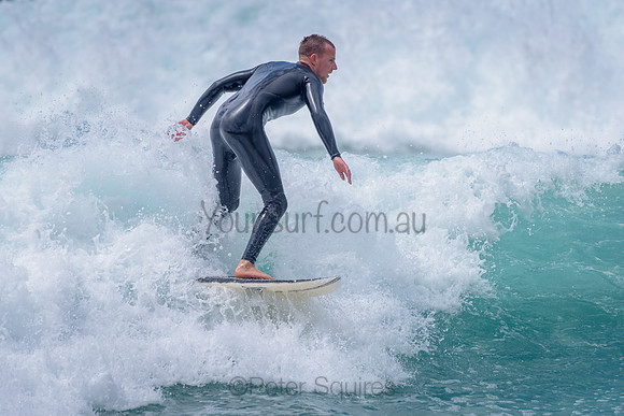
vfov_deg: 2.2
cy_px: 203
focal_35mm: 614
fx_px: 10649
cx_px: 270
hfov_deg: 3.4
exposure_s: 1/2000
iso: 125
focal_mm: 500
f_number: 5.6
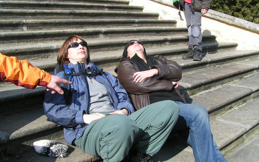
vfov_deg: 31.2
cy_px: 90
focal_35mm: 41
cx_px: 130
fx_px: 289
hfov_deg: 48.2
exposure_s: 1/250
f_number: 5.6
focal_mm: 5.8
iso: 50
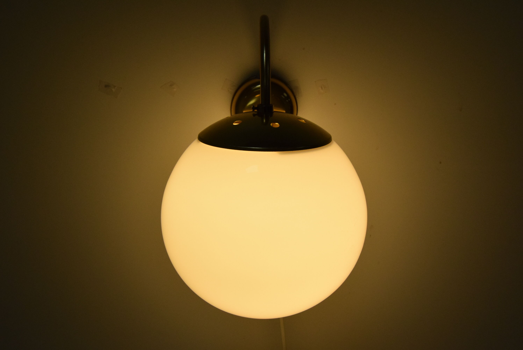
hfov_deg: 46.4
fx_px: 611
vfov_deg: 31.9
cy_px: 175
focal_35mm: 42
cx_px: 262
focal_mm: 28
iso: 1600
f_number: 10
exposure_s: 1/400
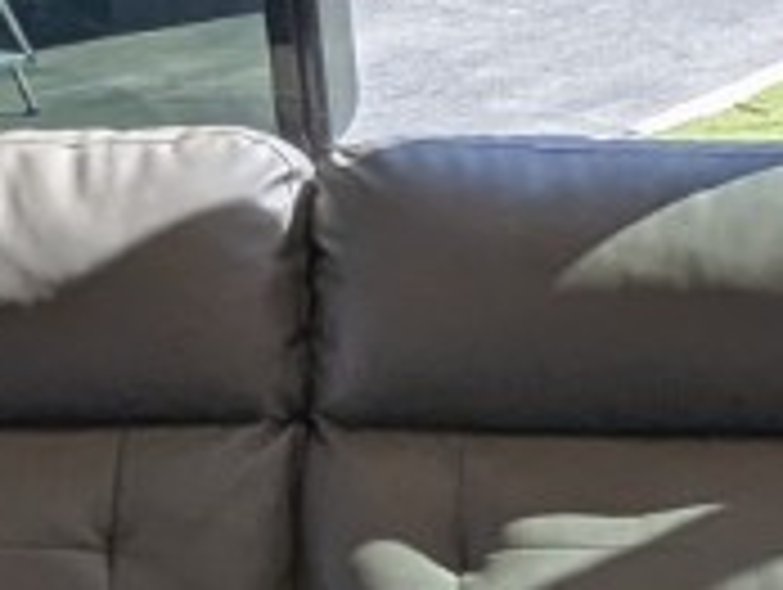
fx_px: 2899
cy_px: 869
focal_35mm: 128
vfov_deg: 11.2
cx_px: 1091
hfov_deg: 14.6
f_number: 2.2
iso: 38
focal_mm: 2.35
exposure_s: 1/200
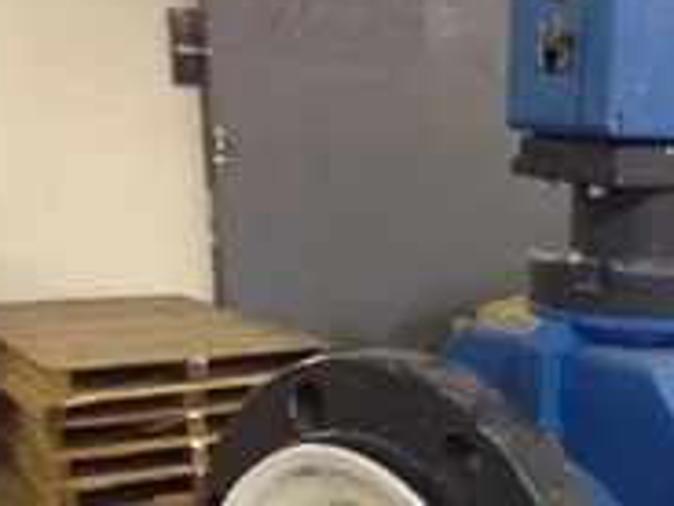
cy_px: 469
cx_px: 564
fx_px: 1480
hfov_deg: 25.1
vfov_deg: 19.0
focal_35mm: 76
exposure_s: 1/20
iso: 125
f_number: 2.4
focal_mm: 4.28
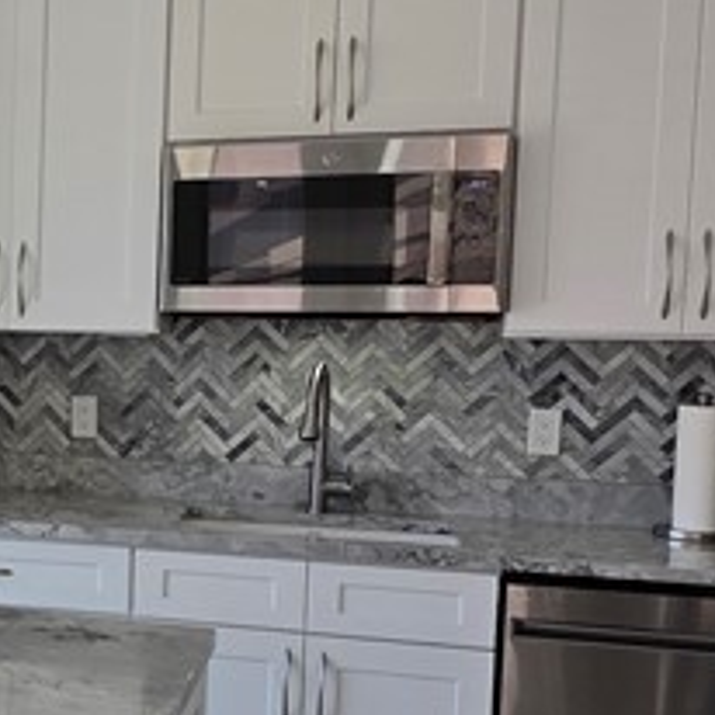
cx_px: -264
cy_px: 458
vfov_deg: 29.9
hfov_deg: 25.1
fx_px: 1332
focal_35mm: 57
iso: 40
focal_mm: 2.2
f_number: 1.9
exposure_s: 1/241
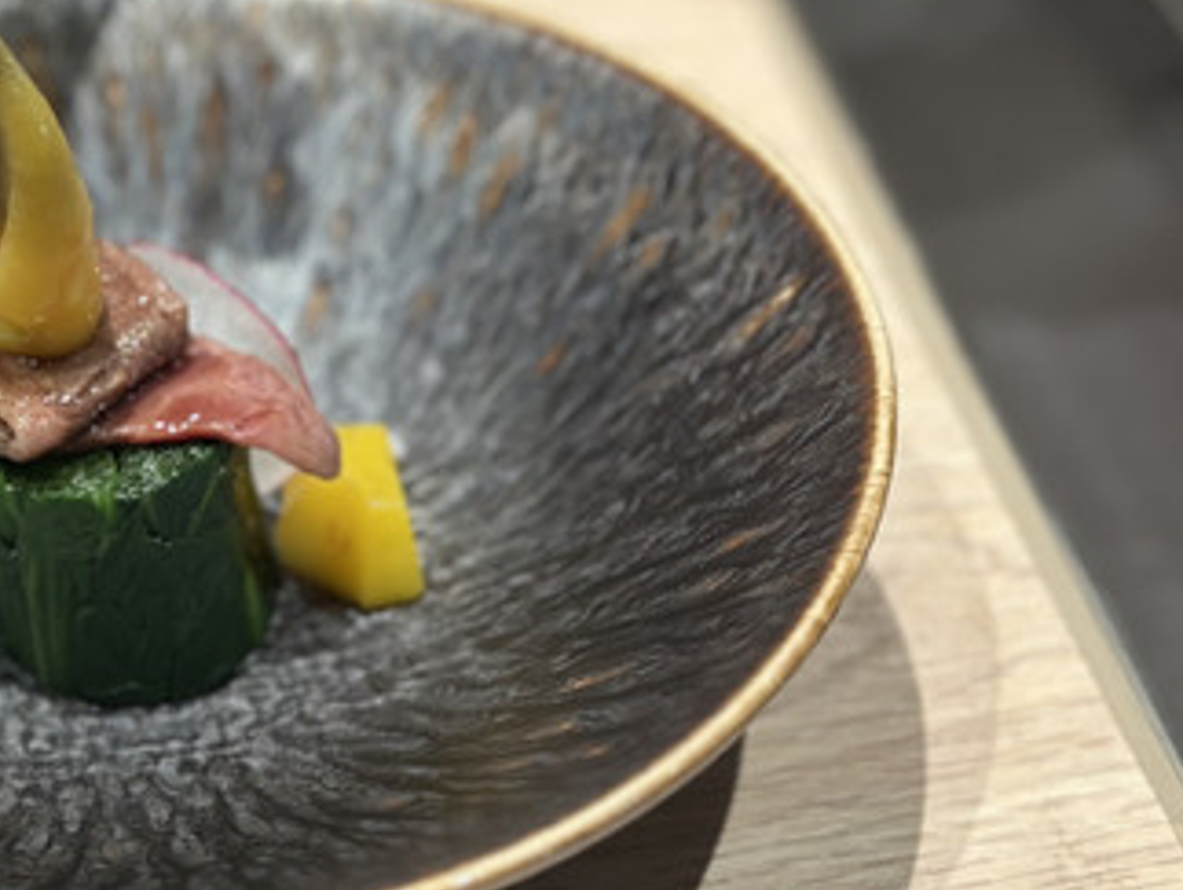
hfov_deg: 20.4
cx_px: 234
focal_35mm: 95
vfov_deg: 15.5
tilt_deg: -36.1
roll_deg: +4.1
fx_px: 3250
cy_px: 238
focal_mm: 6.86
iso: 125
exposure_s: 1/60
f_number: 1.78
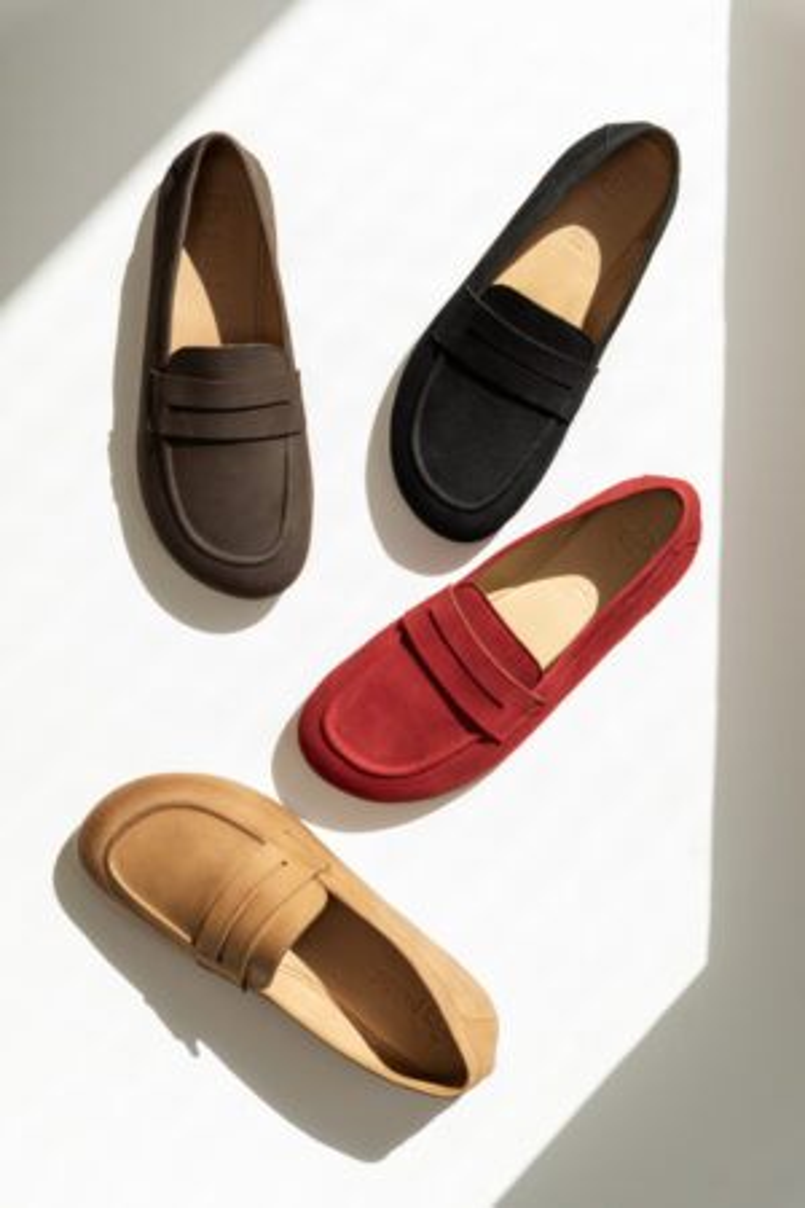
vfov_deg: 28.8
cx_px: 402
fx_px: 2348
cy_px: 604
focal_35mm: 70
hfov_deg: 19.5
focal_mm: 70
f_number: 7.1
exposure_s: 1/100
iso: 40
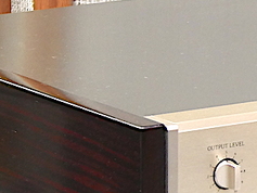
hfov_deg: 4.2
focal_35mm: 465
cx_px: 317
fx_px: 3454
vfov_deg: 3.2
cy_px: 154
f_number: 5.1
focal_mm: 20.6
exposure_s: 1/2.5
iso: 200
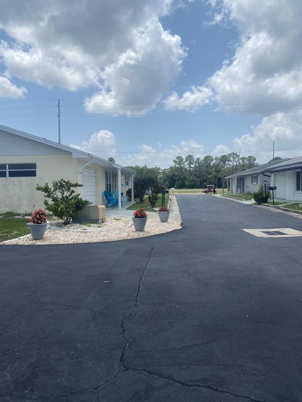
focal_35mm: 27
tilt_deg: +0.7
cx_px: 151
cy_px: 198
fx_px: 314
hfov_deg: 51.4
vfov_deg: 65.3
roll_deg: +0.4
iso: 32
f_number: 1.8
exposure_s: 1/4444
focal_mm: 4.25
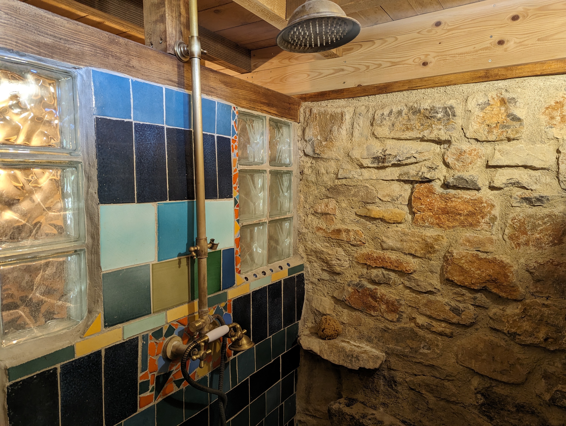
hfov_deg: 71.5
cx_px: 283
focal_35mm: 24
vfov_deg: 56.9
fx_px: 393
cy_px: 213
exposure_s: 1/23.8
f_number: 1.85
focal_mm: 6.81
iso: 276
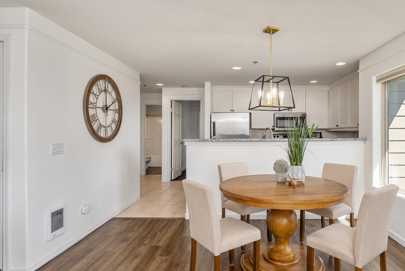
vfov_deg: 59.5
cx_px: 240
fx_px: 236
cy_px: 137
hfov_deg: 80.4
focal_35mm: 21
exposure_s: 1/30
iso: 1000
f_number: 7.1
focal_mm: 17
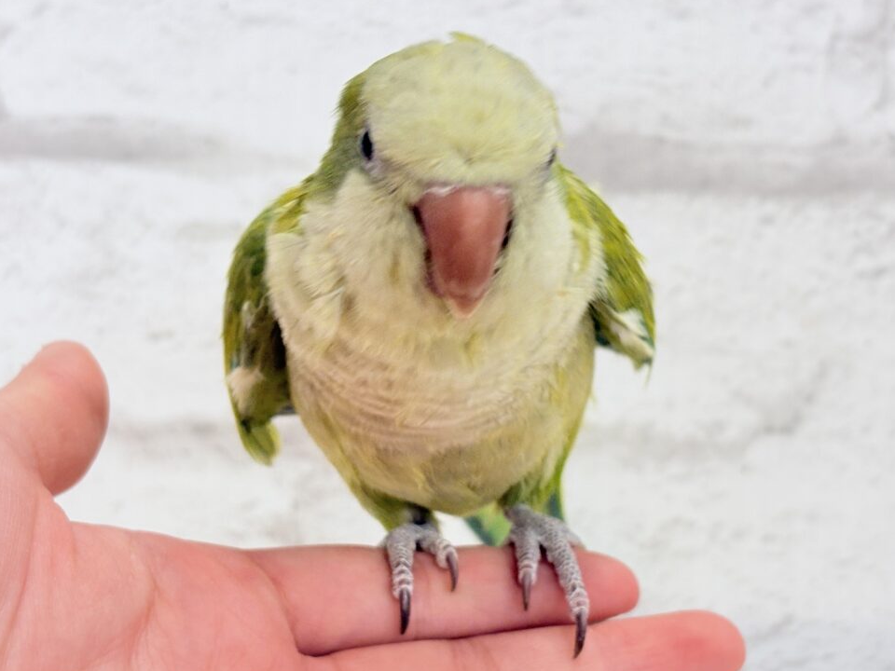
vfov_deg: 22.6
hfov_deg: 29.8
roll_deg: -1.9
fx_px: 1681
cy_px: 369
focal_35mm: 65
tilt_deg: -1.0
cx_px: 496
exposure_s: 1/50
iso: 50
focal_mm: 5.96
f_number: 1.6
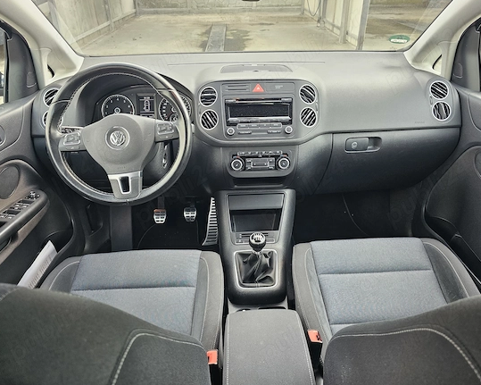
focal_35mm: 25
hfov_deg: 68.1
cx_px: 254
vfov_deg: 56.8
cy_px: 191
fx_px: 356
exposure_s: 1/120
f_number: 1.7
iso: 80
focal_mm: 6.3
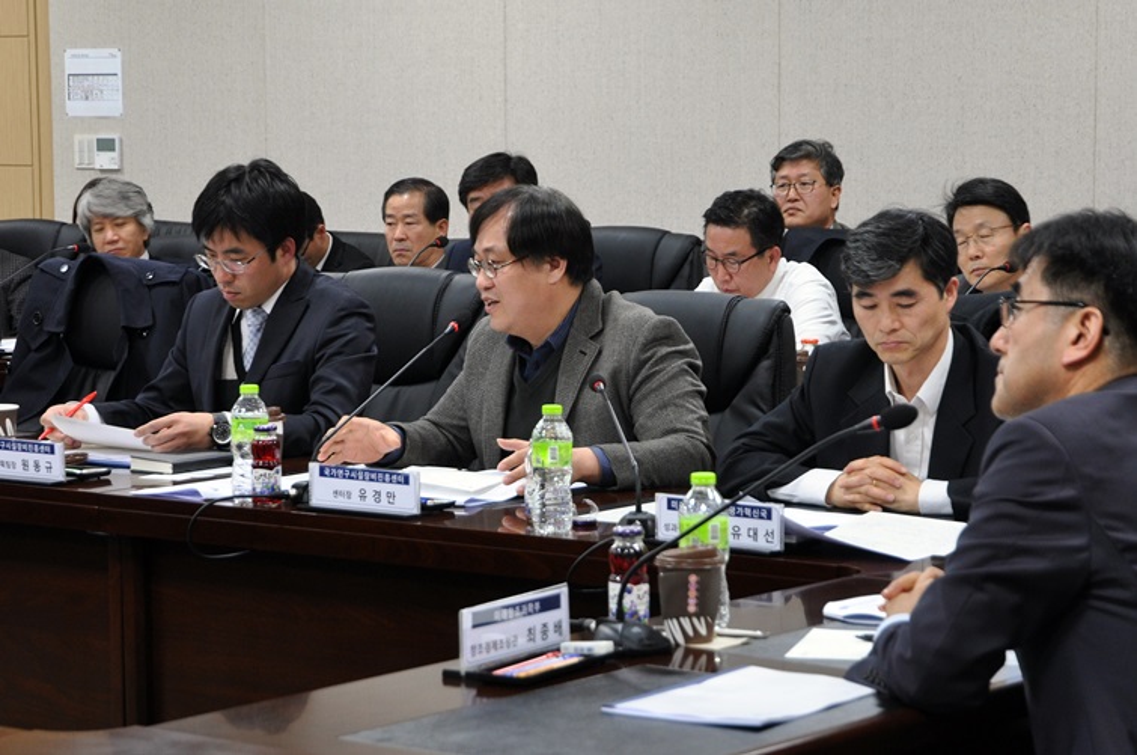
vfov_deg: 19.7
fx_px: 2176
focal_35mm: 69
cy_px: 378
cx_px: 568
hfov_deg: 29.3
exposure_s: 1/30
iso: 400
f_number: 5.6
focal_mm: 46
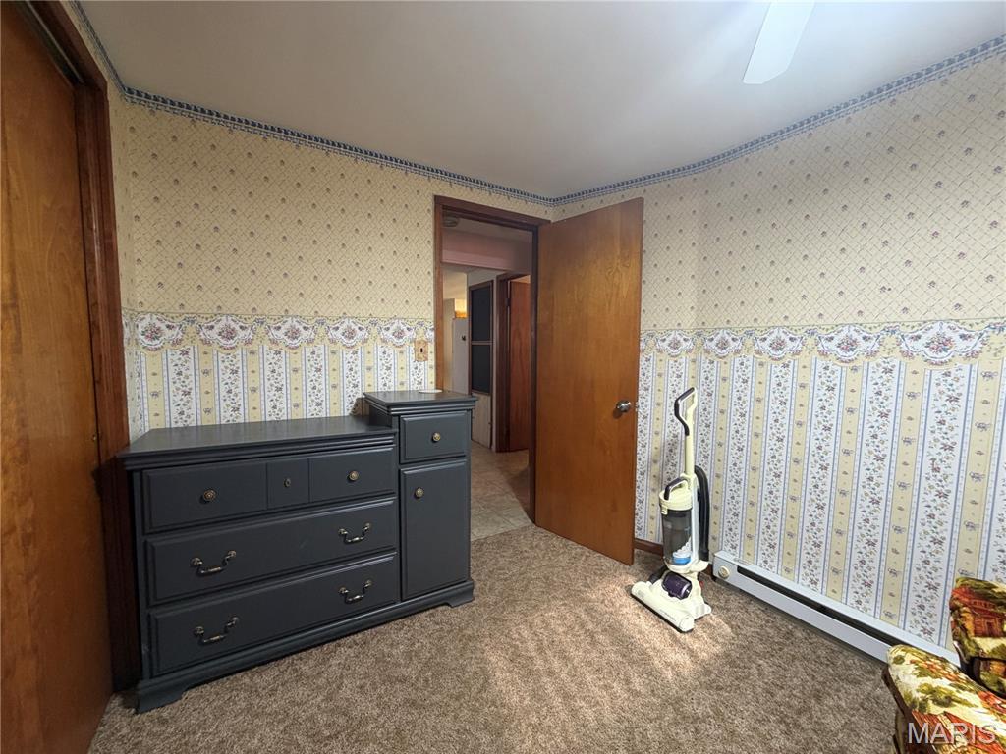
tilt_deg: -3.9
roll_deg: +0.3
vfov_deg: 85.7
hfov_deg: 102.1
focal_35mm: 14
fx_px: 407
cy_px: 377
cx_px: 503
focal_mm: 2.22
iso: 200
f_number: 2.2
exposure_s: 1/60
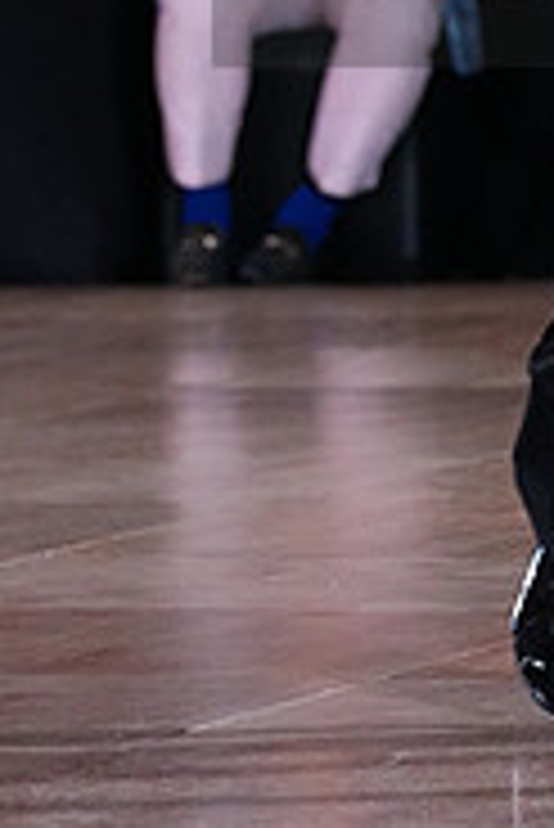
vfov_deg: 3.3
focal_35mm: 630
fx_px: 14514
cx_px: 836
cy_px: -81
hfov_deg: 2.2
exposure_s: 1/400
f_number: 5.6
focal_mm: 200
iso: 8000
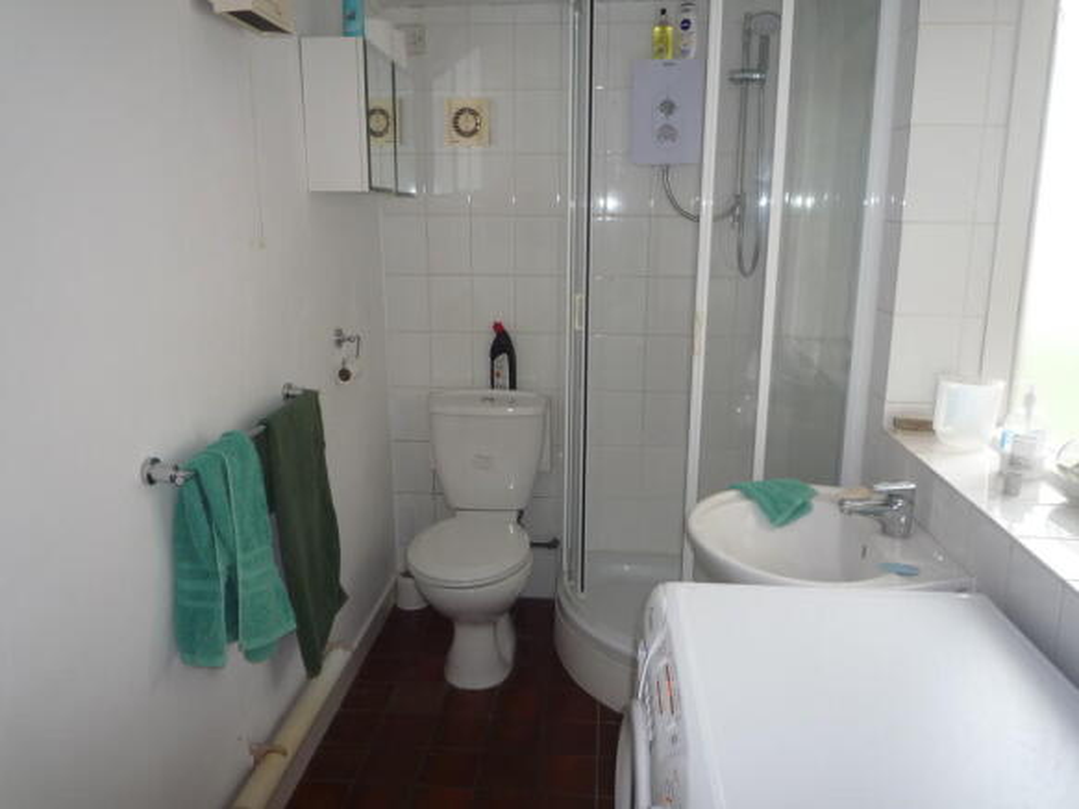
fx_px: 779
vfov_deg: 54.9
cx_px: 540
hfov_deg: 69.4
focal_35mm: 25
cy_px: 404
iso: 100
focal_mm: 4.4
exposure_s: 1/30
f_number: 2.8
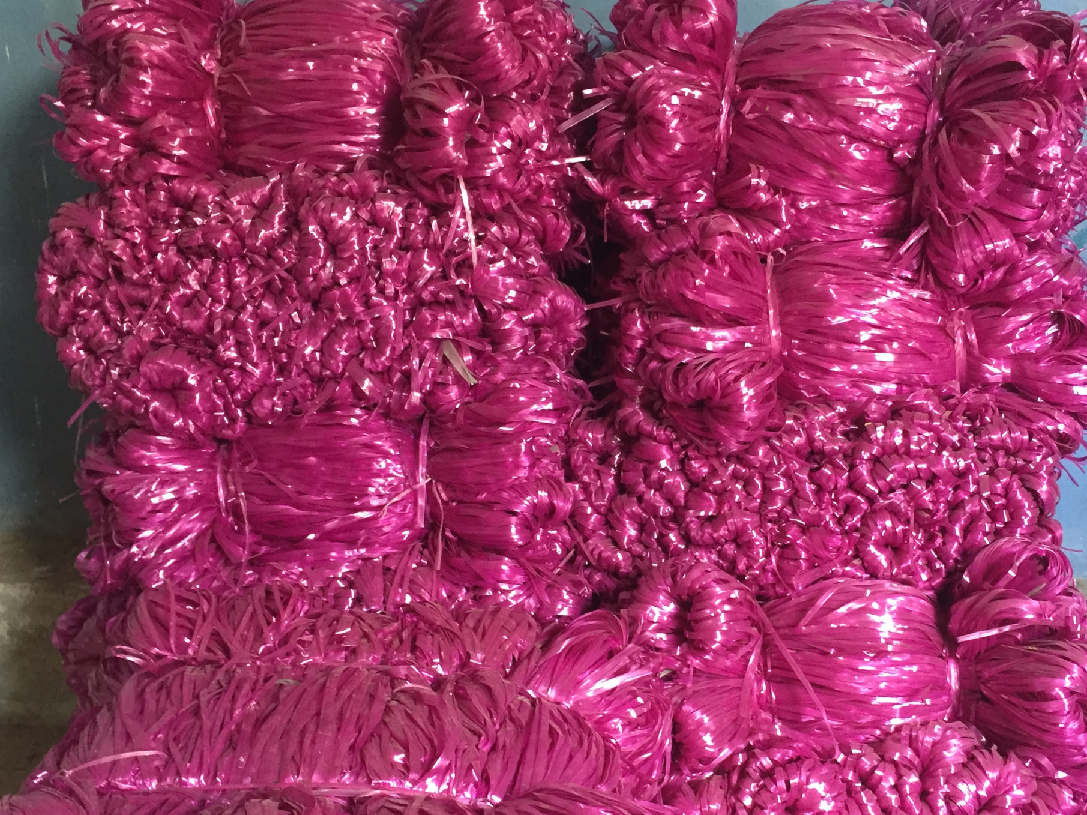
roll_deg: -0.8
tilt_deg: -16.8
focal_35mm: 41
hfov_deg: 45.4
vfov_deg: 34.8
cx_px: 669
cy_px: 535
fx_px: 1287
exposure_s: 1/33
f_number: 2.2
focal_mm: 4.15
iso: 160
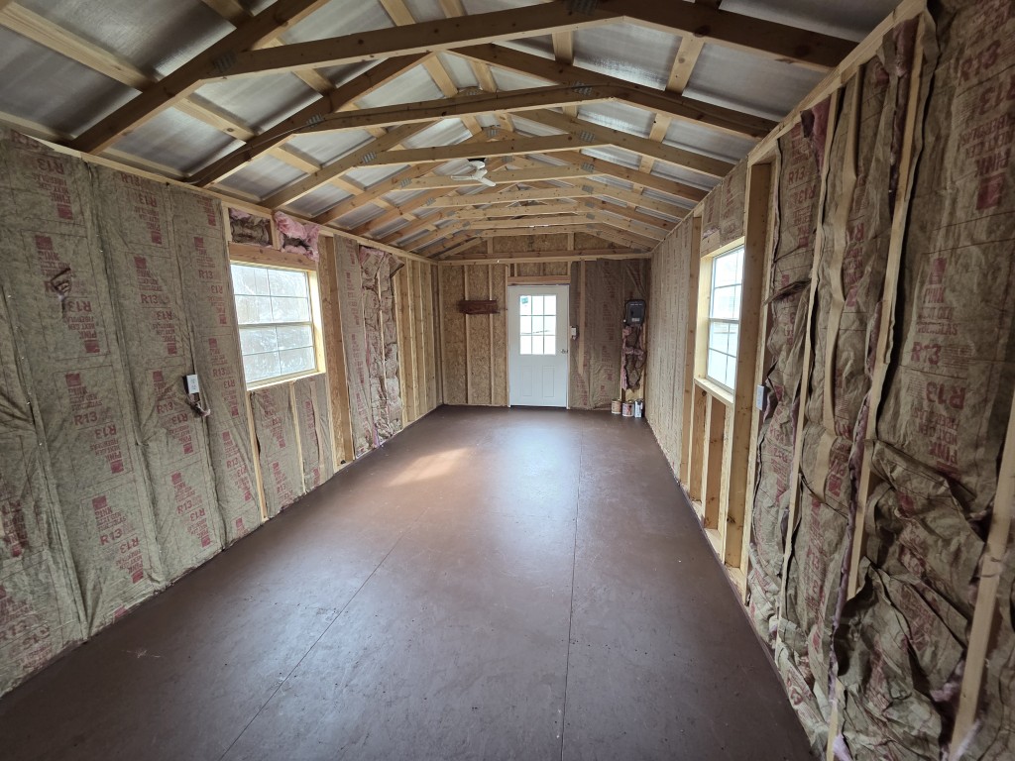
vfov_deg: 89.9
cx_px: 508
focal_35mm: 13
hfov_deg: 106.2
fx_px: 381
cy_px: 380
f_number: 2.2
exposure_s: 1/60
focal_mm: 2.2
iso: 160
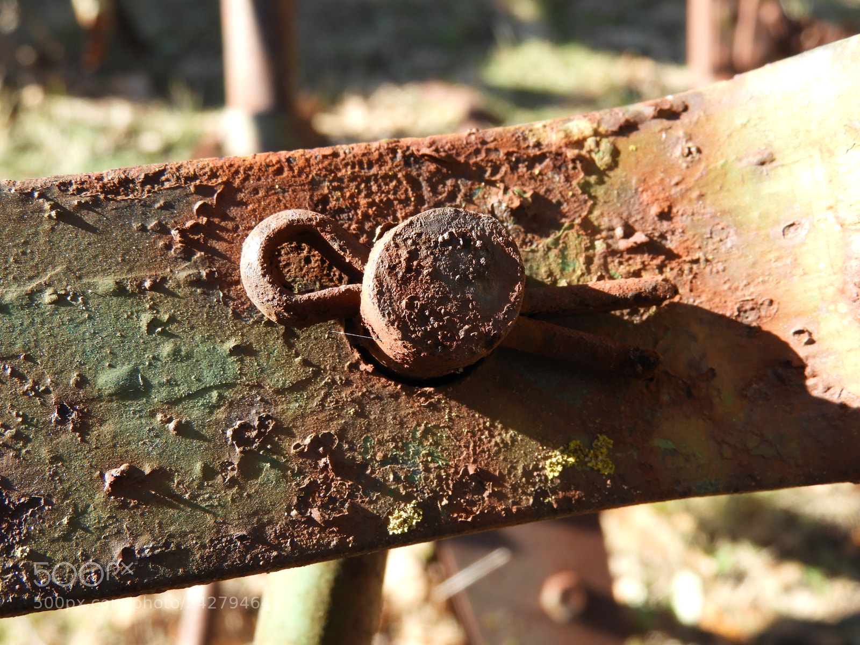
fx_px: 1242
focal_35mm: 50
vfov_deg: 29.1
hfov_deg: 38.2
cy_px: 322
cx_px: 430
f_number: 4
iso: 100
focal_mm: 9
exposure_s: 1/160
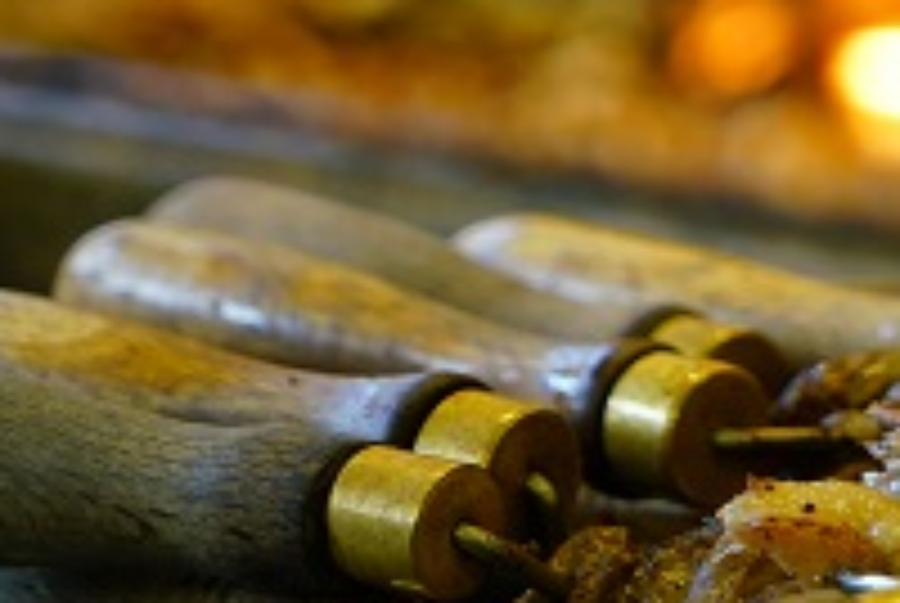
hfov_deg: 8.3
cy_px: 130
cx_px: 1570
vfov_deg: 5.8
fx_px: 5959
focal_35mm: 238
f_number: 4
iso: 400
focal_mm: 53
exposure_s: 1/25
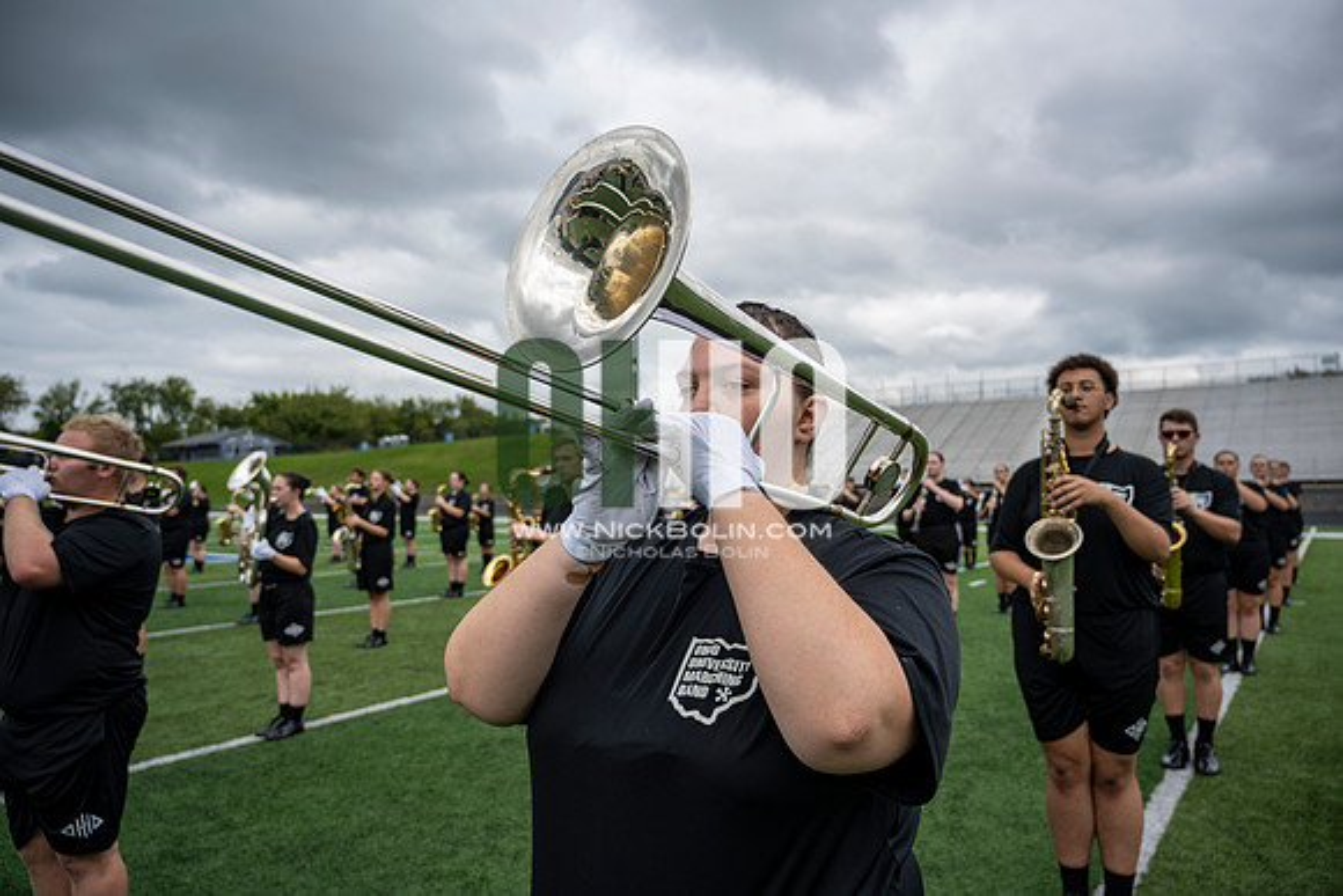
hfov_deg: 73.7
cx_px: 672
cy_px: 448
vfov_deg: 53.2
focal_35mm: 24
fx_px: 896
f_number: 4
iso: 100
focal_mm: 24
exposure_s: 1/800
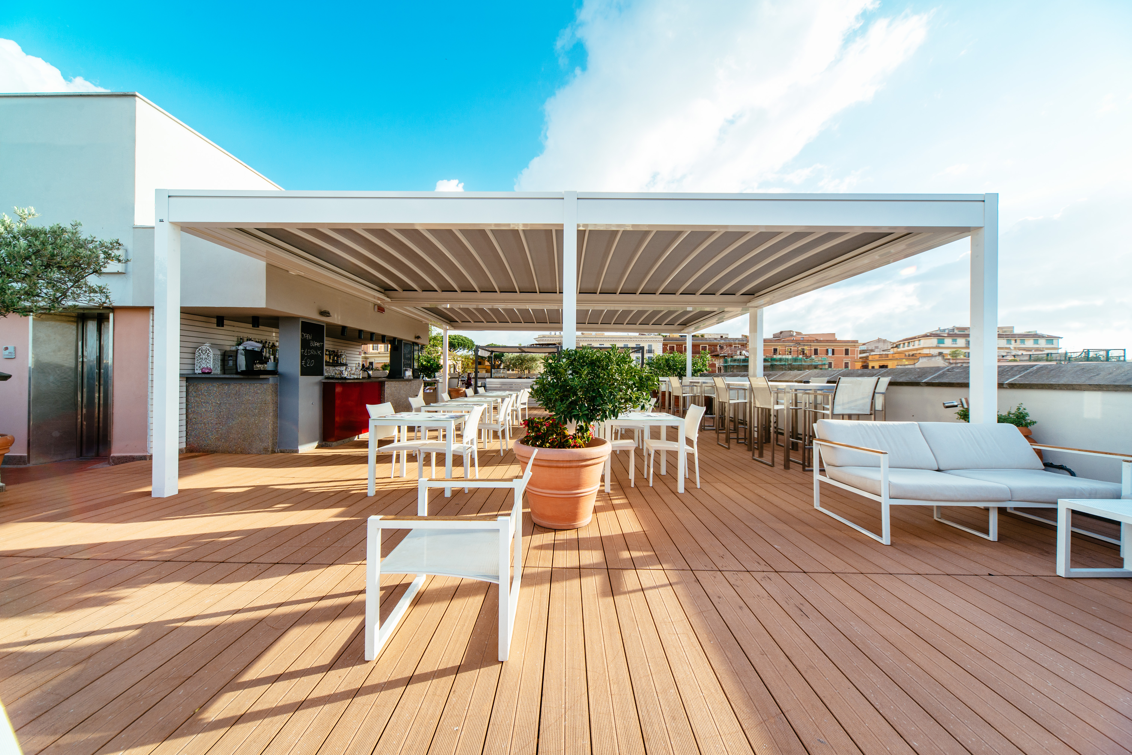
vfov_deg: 90.1
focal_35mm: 12
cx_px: 566
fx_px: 377
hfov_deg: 112.6
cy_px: 378
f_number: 8
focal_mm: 12
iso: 200
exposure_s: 1/160
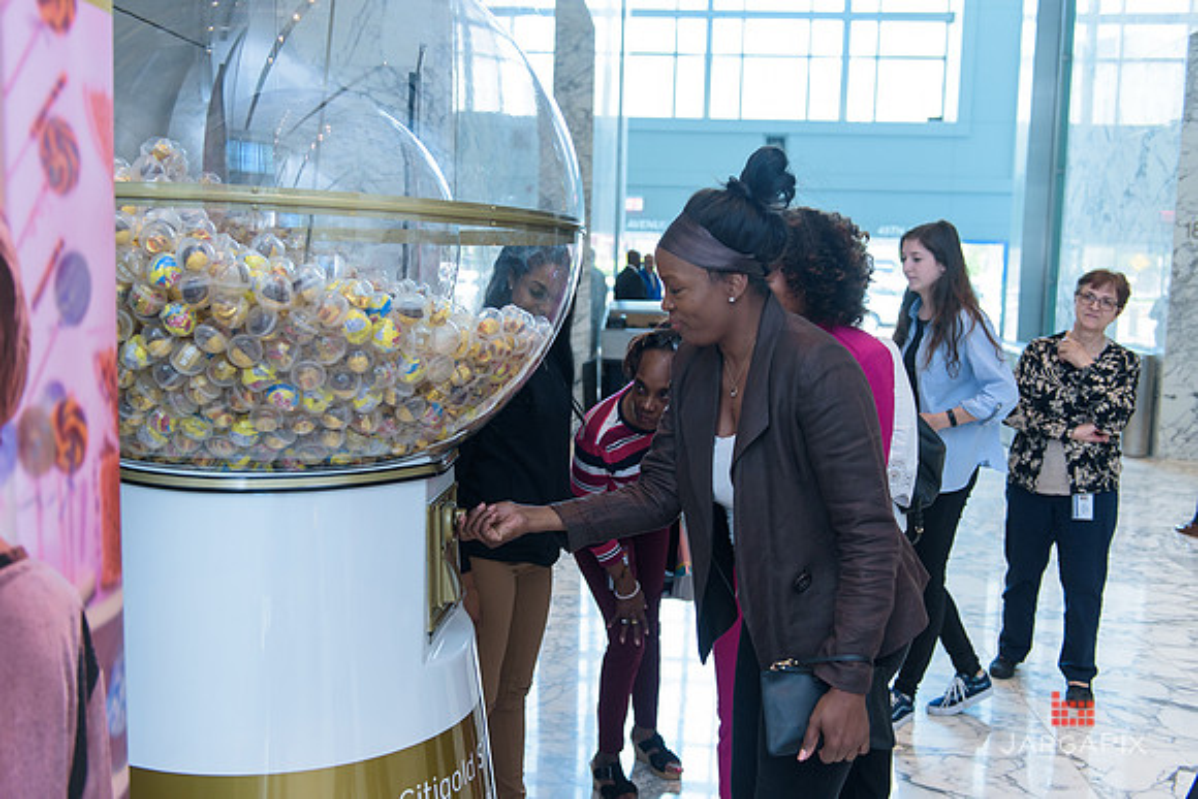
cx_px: 599
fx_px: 1165
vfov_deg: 37.9
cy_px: 400
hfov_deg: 54.4
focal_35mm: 35
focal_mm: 35
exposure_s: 1/200
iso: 800
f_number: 3.2
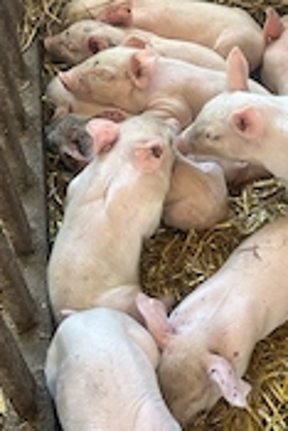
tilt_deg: -51.4
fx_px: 683
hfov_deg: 22.2
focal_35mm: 57
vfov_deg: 35.0
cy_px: 212
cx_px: 337
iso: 320
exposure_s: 1/60
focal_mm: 6.86
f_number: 1.78
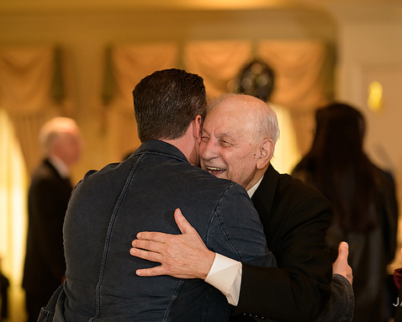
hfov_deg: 13.0
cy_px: 162
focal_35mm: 148
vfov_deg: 10.4
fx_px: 1762
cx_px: 230
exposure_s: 1/125
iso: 1600
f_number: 3.2
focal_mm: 130
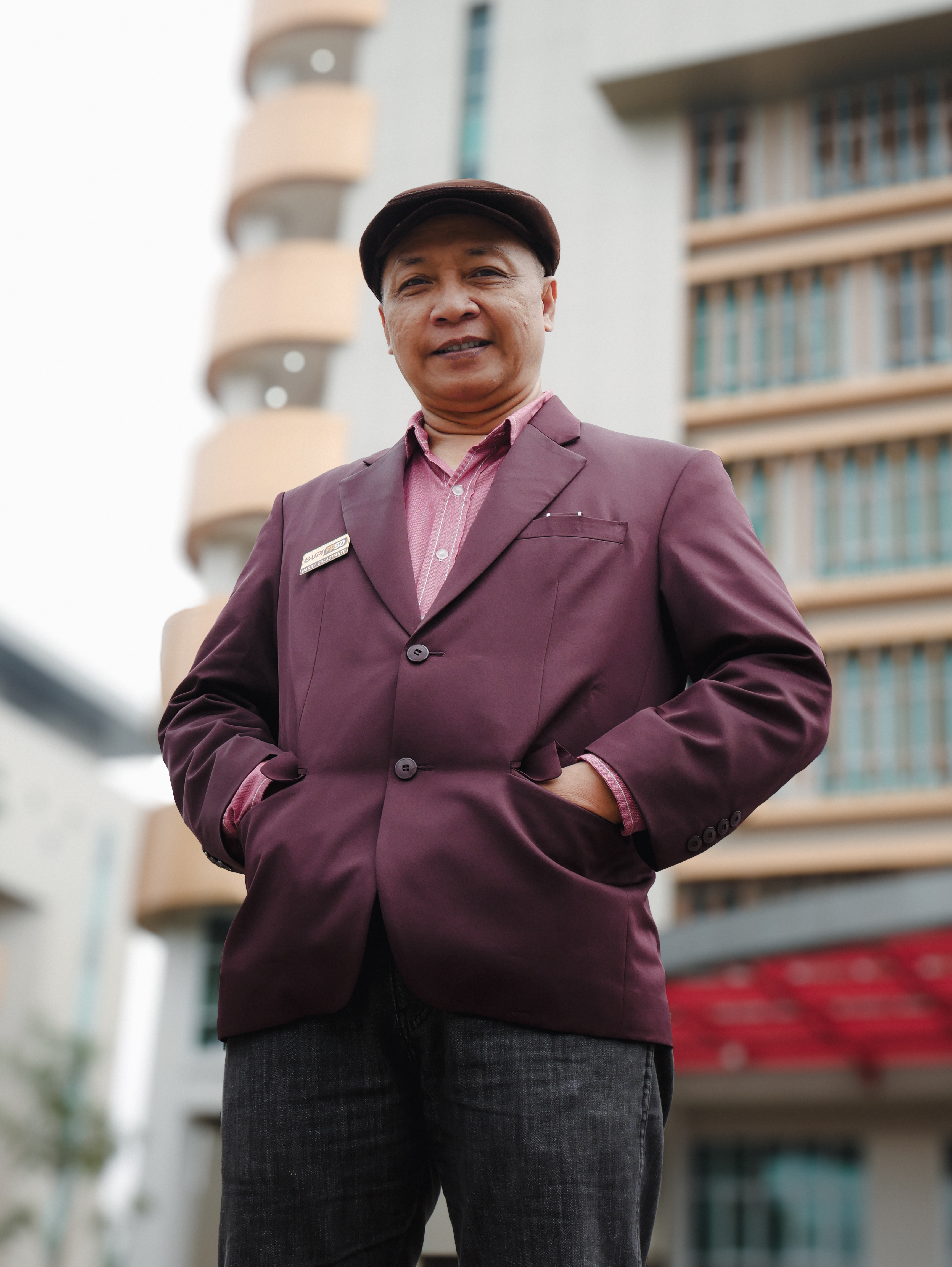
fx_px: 2052
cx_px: 476
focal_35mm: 56
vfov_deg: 34.3
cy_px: 634
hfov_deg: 26.1
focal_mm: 28
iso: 200
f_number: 5.4
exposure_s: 1/250
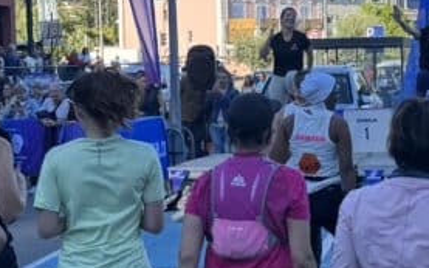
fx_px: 1099
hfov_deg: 22.0
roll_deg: +0.4
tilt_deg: -5.8
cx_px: 280
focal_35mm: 94
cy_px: 164
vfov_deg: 13.9
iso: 80
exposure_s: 1/1524
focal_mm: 6.76
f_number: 1.78
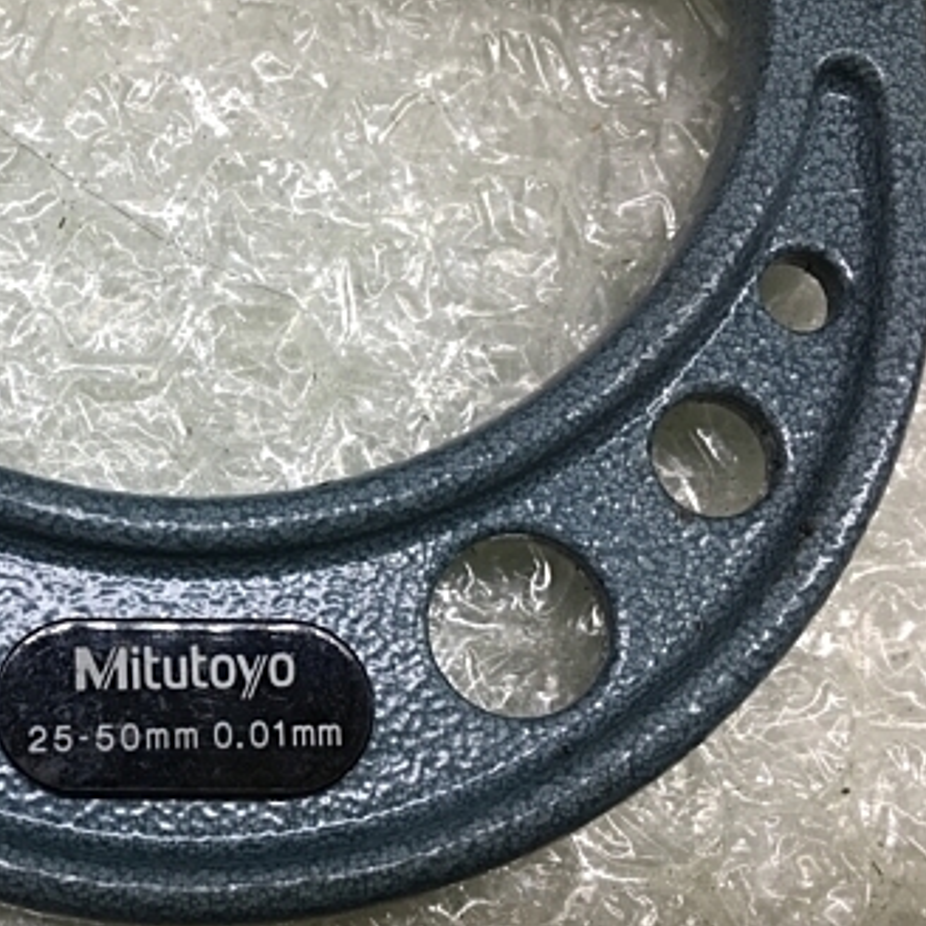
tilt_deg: -77.3
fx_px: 1513
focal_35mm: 50
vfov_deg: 34.0
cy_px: 525
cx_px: 102
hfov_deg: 32.4
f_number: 2.2
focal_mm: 4.15
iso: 32
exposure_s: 1/120
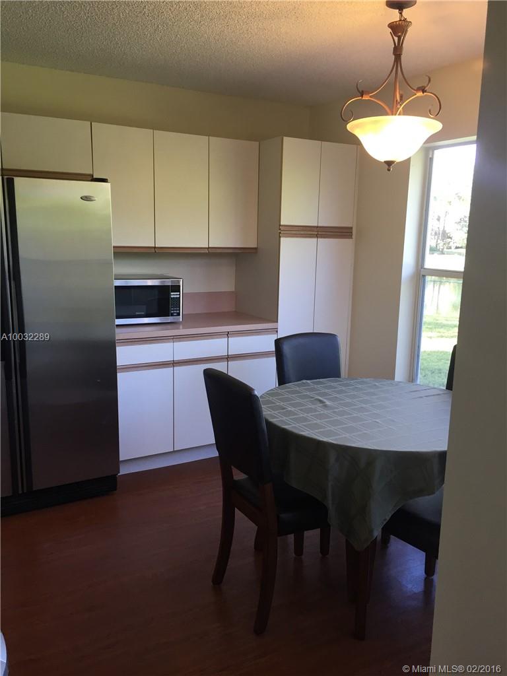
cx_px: 254
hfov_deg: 48.2
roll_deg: -1.5
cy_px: 338
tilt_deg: -9.8
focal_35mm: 29
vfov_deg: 61.7
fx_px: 566
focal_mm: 4.15
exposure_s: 1/30
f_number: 2.2
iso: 32
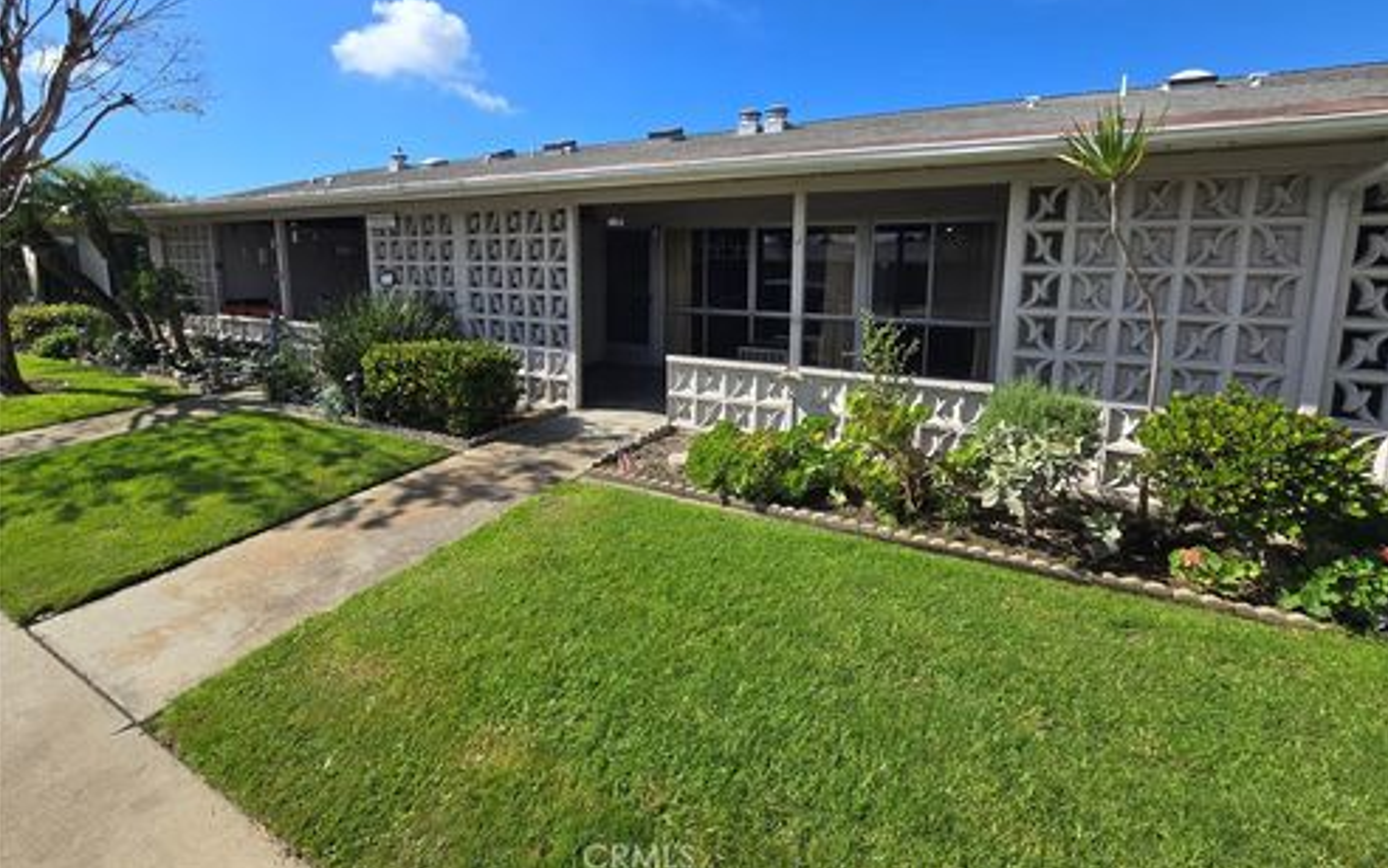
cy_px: 348
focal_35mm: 14
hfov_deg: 105.3
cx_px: 702
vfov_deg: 77.8
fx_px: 530
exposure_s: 1/1989
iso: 50
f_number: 2.2
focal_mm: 2.2
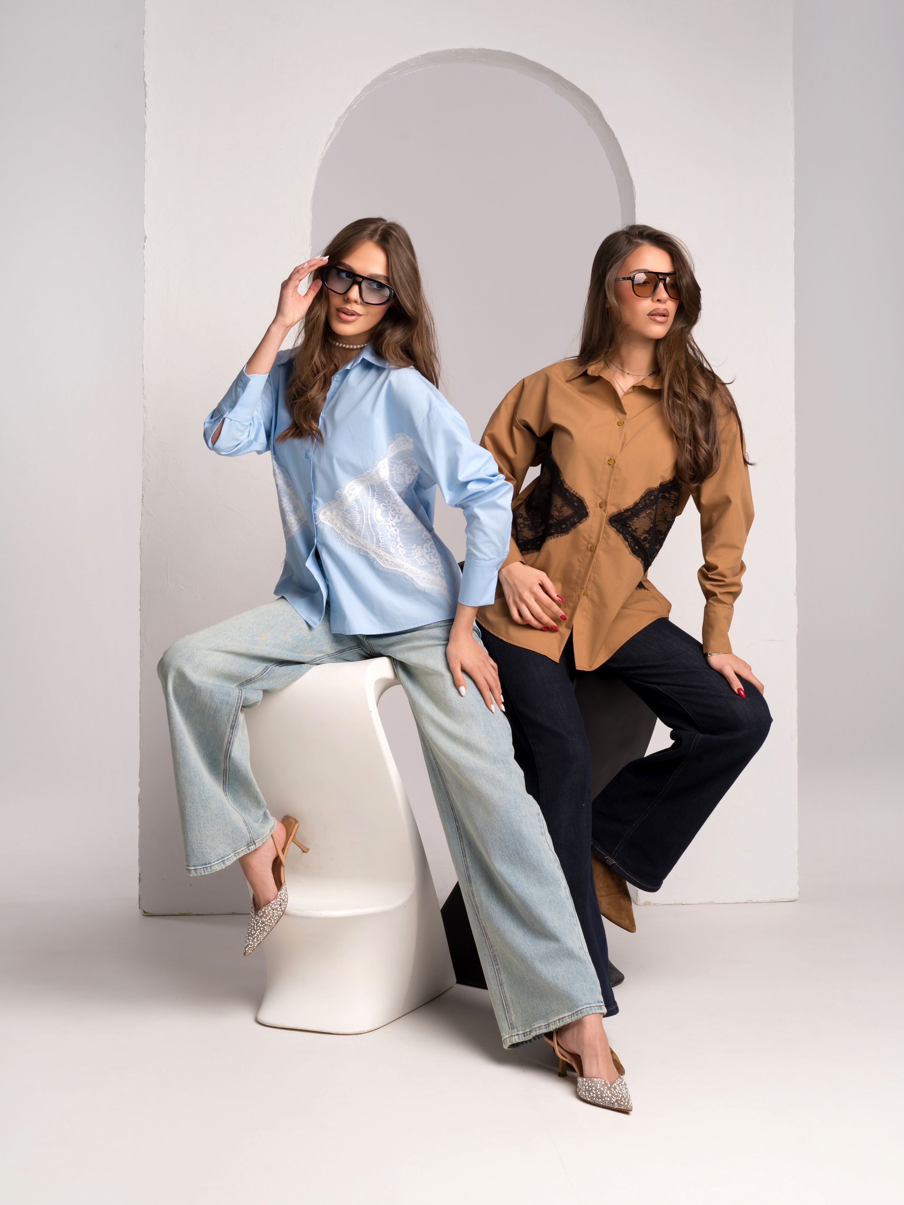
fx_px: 1915
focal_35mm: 55
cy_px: 563
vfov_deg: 34.9
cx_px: 458
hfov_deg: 26.6
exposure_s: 1/160
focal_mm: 50
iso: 160
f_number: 11
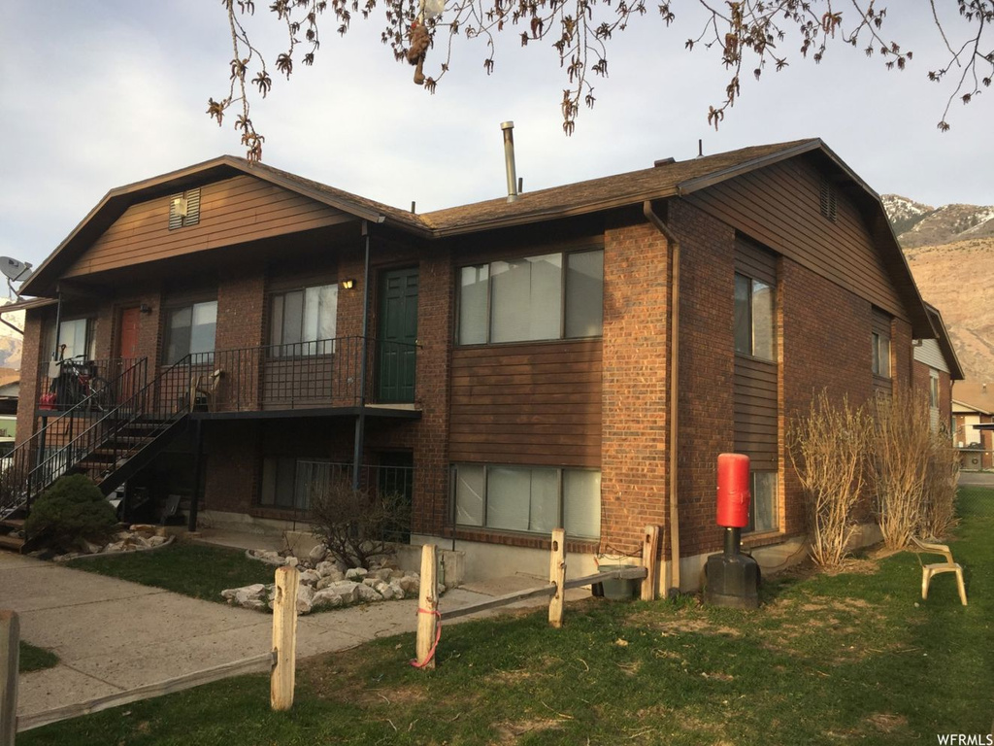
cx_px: 497
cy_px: 373
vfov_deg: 48.2
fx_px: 833
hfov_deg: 61.7
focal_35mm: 29
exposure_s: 1/380
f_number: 2.2
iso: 32
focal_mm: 4.15
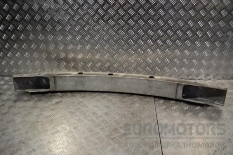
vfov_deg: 40.0
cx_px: 116
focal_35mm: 33
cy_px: 78
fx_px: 214
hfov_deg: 57.2
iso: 100
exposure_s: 1/60
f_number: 4
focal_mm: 22
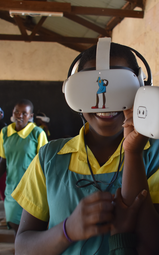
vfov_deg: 36.3
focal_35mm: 56
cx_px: 109
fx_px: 388
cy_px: 126
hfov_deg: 23.0
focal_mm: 24
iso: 720
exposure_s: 1/60
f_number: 4
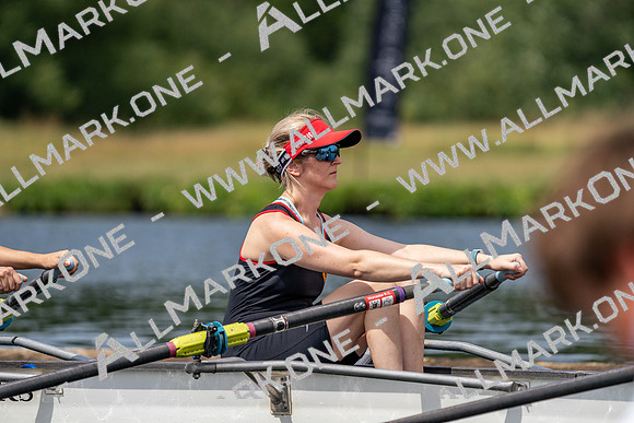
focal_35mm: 404
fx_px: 7116
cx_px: 317
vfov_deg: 3.4
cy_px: 212
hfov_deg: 5.1
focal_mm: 404
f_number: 6.3
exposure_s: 1/1600
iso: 250
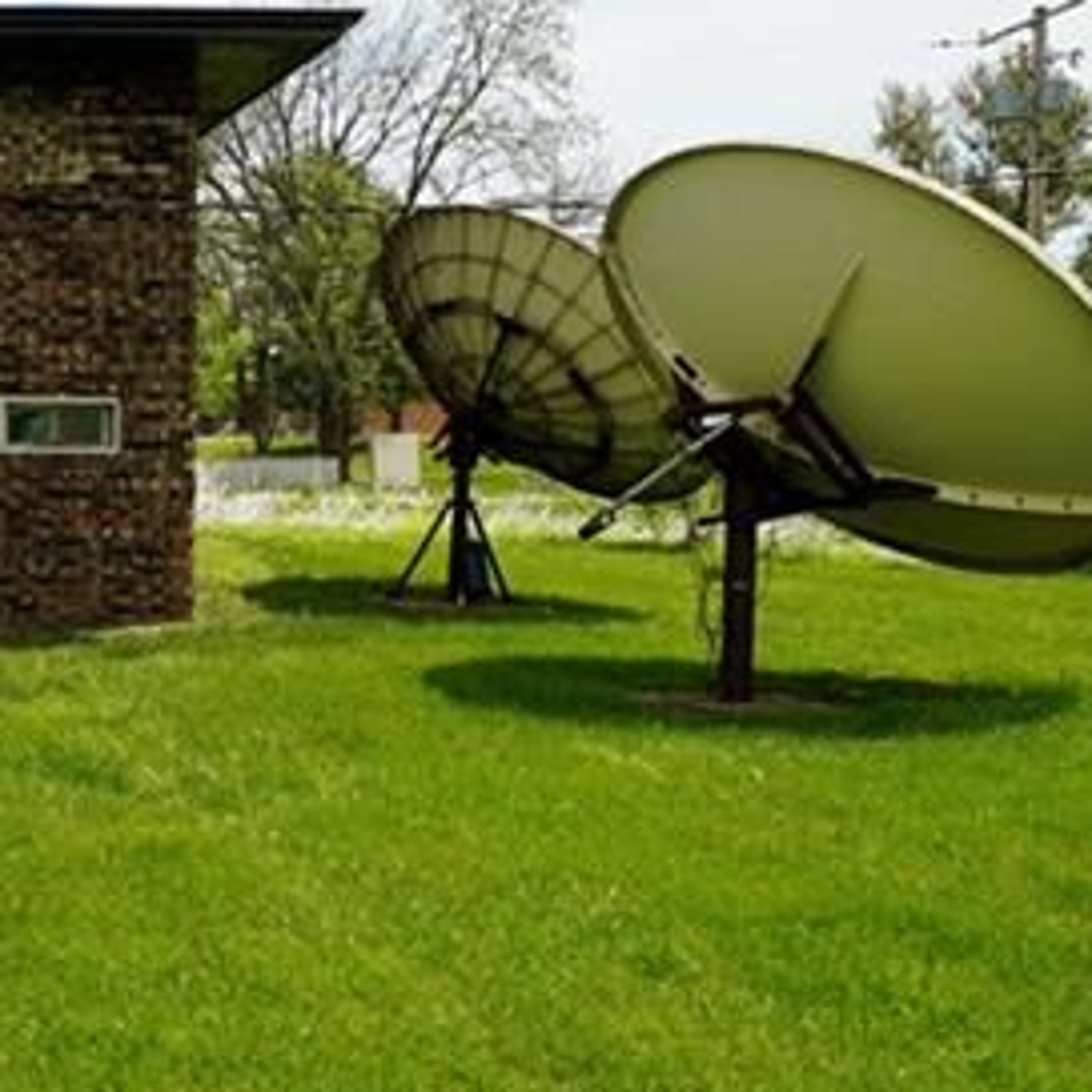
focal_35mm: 48
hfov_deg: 28.9
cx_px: -321
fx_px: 1713
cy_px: 562
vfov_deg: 35.4
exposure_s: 1/100
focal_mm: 10
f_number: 9
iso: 100
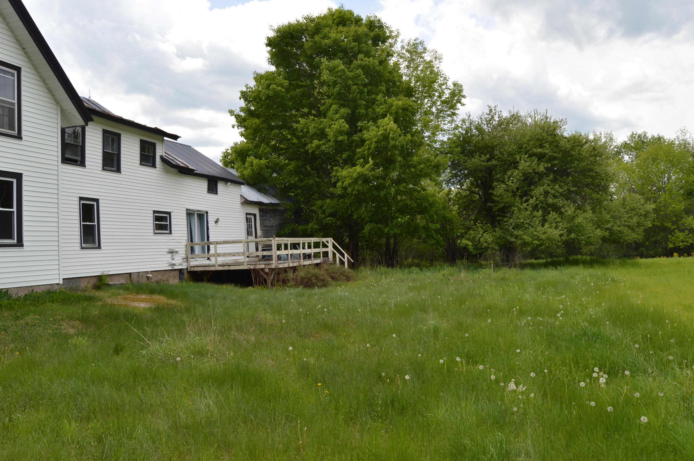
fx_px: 520
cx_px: 347
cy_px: 230
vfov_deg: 47.8
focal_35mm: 27
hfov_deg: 67.4
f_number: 7.1
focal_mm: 18
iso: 100
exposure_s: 1/200
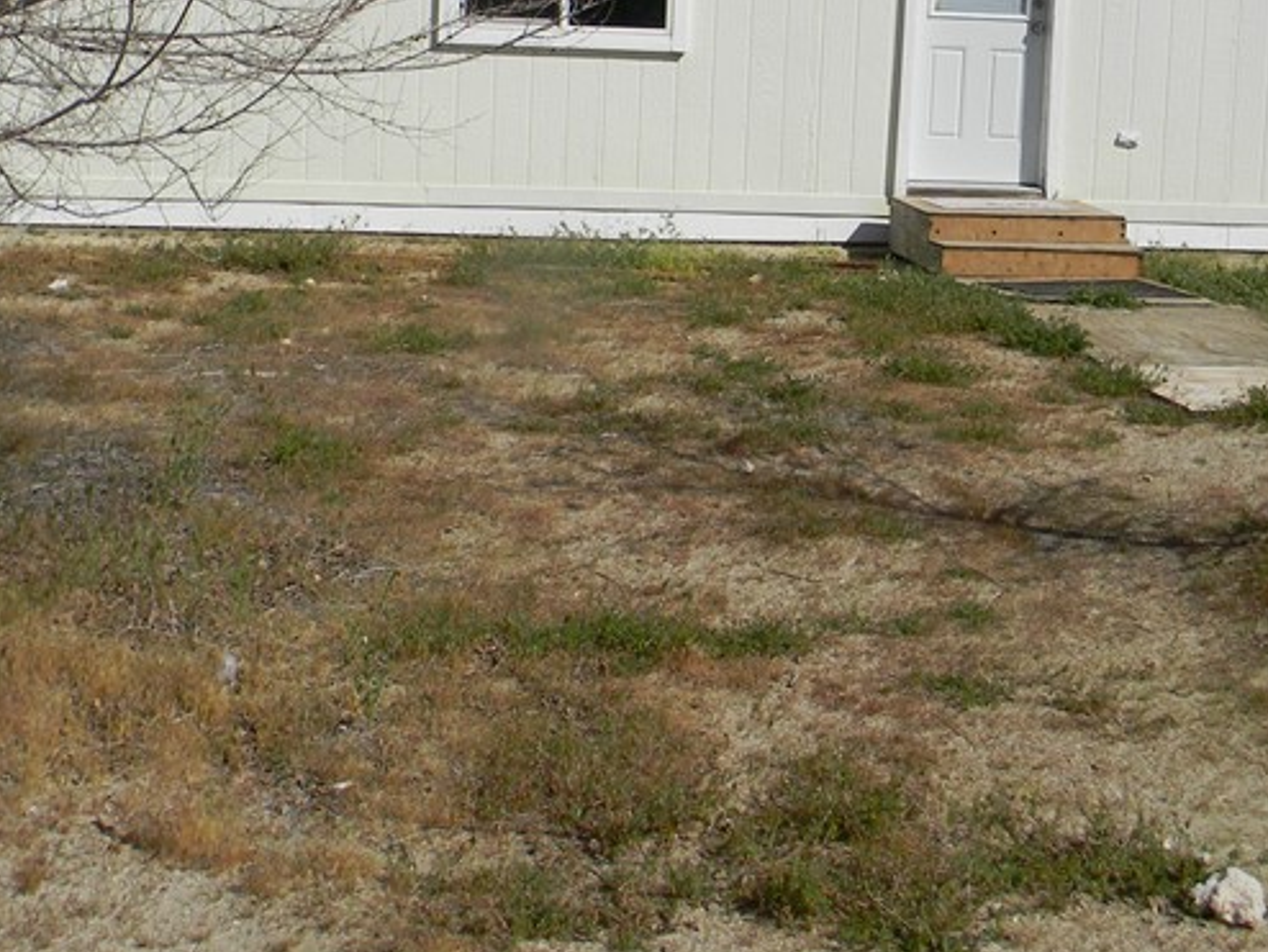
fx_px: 2126
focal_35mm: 58
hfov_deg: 33.2
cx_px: 634
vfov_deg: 24.6
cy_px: 118
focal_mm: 5
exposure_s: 1/561
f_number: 7
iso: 80
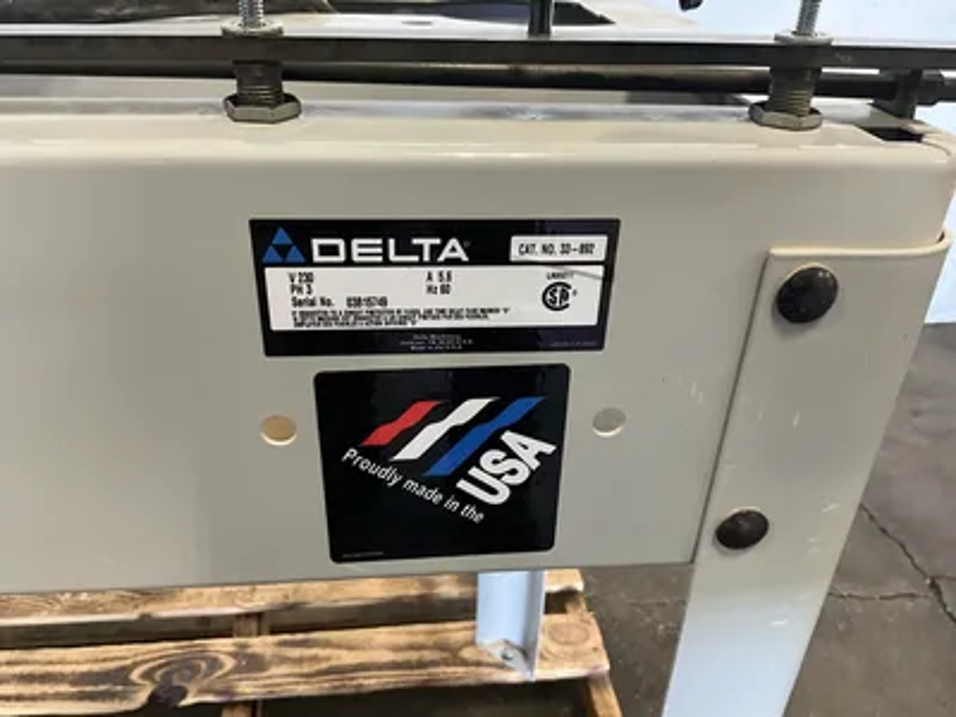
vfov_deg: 48.2
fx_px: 801
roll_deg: -2.6
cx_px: 478
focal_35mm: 29
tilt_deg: -30.6
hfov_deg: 61.7
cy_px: 358
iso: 320
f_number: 1.8
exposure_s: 1/60
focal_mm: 3
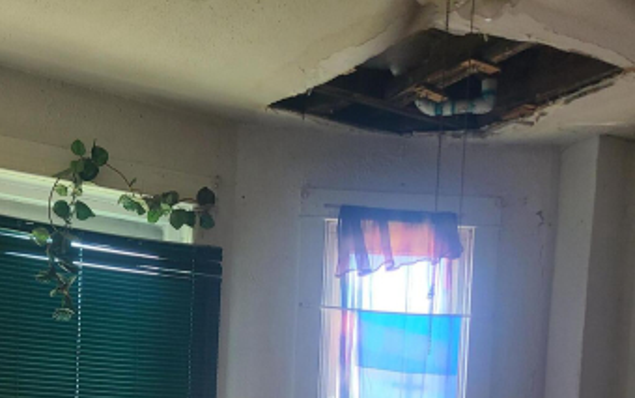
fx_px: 935
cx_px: 267
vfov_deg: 21.9
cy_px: 502
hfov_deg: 37.4
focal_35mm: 54
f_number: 1.8
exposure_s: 1/60
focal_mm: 5.4
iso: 125
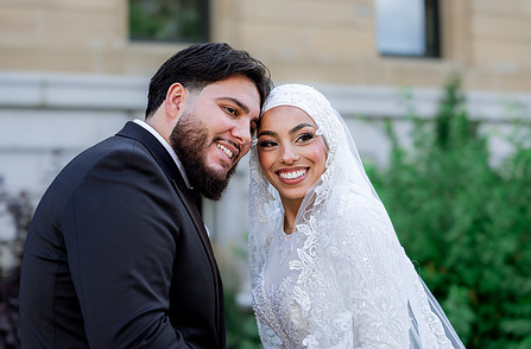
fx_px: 1087
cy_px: 166
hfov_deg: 27.4
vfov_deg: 18.3
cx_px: 250
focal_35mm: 74
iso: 200
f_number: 2
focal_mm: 50
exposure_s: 1/1000
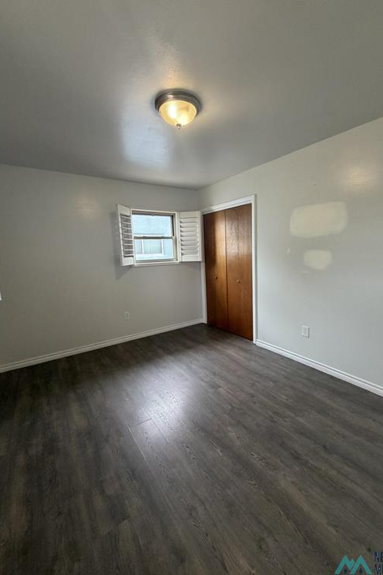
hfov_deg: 77.2
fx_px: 239
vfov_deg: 100.4
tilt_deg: -8.0
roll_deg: +2.4
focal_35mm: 15
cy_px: 284
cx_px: 205
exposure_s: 1/60
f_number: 2.2
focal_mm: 2.22
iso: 200
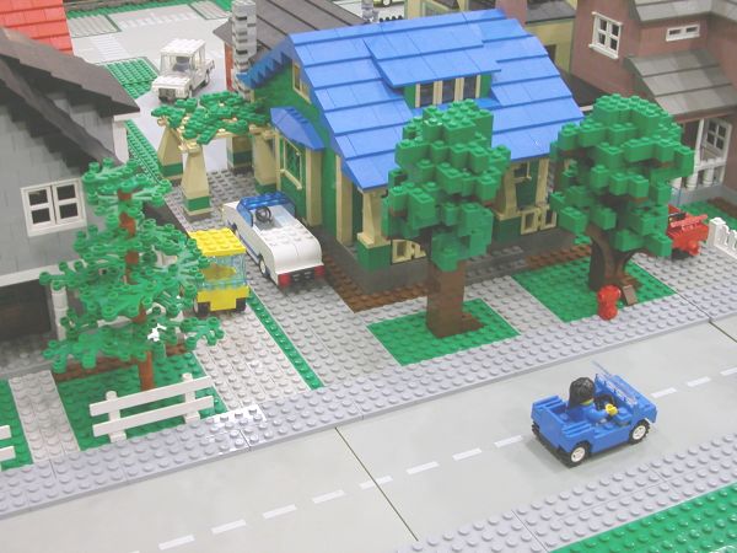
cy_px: 276
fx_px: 1043
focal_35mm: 49
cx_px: 368
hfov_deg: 38.9
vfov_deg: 29.7
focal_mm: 7.5
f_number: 3.2
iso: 100
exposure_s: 1/11.1
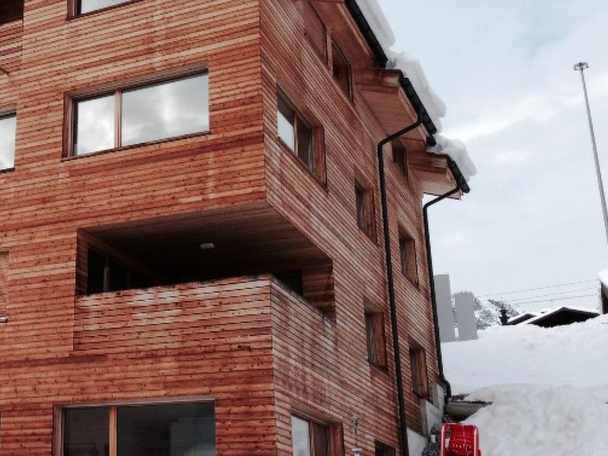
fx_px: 1036
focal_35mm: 59
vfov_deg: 24.8
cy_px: 209
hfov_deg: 31.3
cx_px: 66
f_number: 2.4
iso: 50
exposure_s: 1/733
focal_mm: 4.12
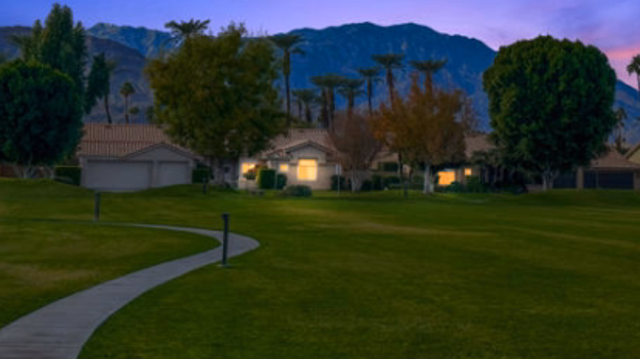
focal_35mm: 74
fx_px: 1255
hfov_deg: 28.4
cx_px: 417
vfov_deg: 16.1
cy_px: 37
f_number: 1.8
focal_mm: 6.86
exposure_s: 1/4800
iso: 64
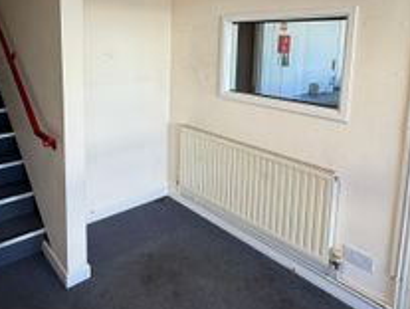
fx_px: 320
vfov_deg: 49.6
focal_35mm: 27
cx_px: 145
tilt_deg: -6.9
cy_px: 81
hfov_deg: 63.9
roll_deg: -0.1
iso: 50
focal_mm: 2.22
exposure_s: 1/115
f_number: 2.2
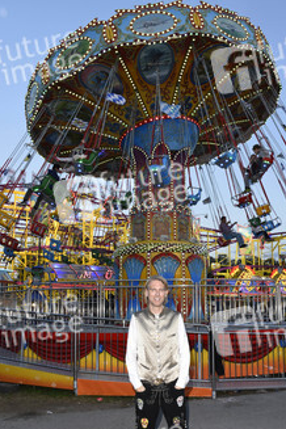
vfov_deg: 56.7
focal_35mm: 33
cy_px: 260
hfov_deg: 39.9
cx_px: 159
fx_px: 393
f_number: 6.3
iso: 500
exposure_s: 1/160
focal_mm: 18
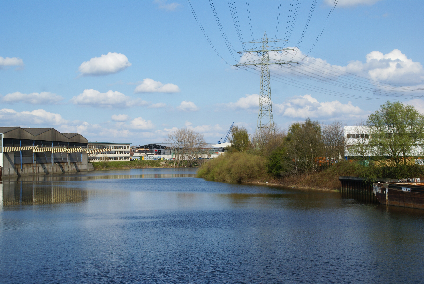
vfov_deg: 22.7
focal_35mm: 60
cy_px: 142
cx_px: 212
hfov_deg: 33.4
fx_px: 708
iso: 100
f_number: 13
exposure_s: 1/250
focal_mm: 40
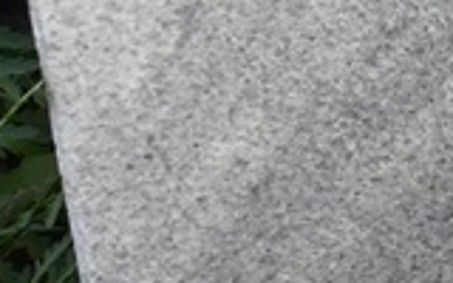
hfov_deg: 7.5
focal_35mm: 265
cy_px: -314
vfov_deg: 4.9
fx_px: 3272
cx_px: 1032
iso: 50
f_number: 1.7
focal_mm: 4.71
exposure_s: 1/222
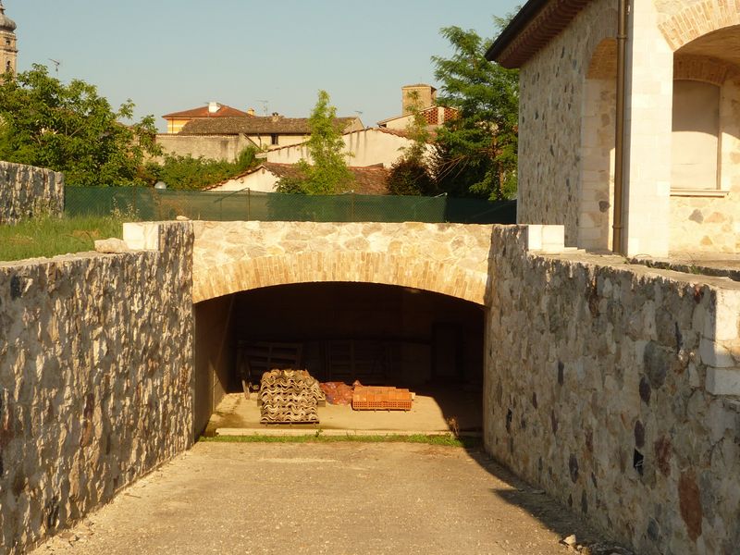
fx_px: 1176
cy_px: 278
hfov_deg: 34.9
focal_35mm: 55
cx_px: 370
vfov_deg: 26.6
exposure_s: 1/400
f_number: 5
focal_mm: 8.2
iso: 100
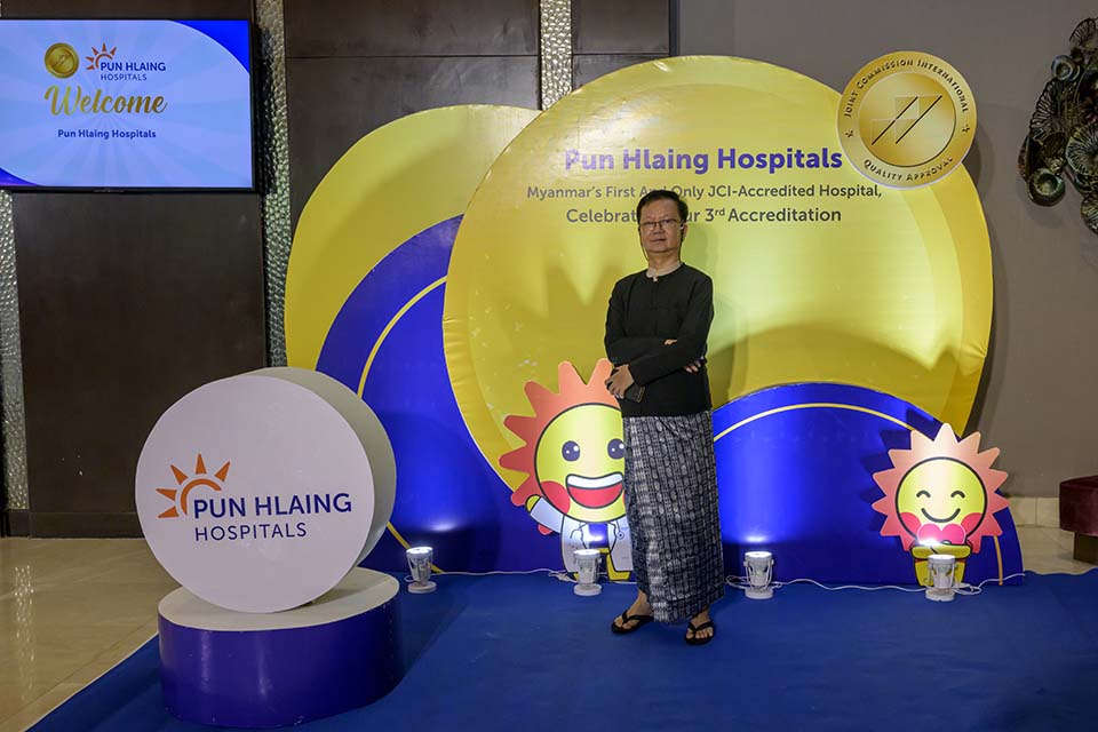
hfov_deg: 59.5
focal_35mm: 32
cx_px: 549
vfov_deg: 41.7
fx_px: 961
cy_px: 366
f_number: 6.3
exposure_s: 1/200
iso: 1800
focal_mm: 31.5
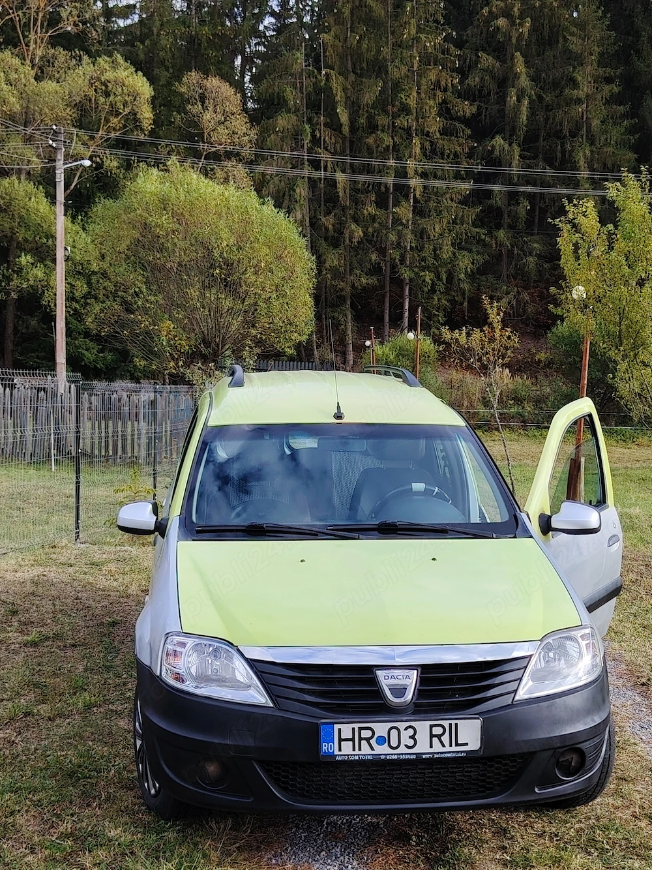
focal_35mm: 48
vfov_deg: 39.7
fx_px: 1206
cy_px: 435
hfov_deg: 30.3
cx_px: 326
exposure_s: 1/289
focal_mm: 5.25
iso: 100
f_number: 1.75
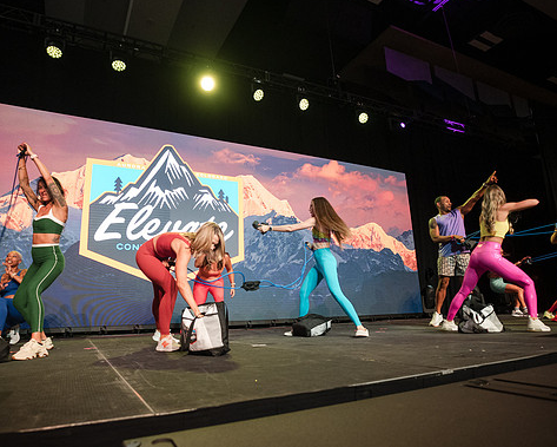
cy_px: 221
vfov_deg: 60.9
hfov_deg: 72.5
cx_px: 265
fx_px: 379
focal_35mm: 23
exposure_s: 1/160
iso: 3200
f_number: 2.8
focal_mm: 20
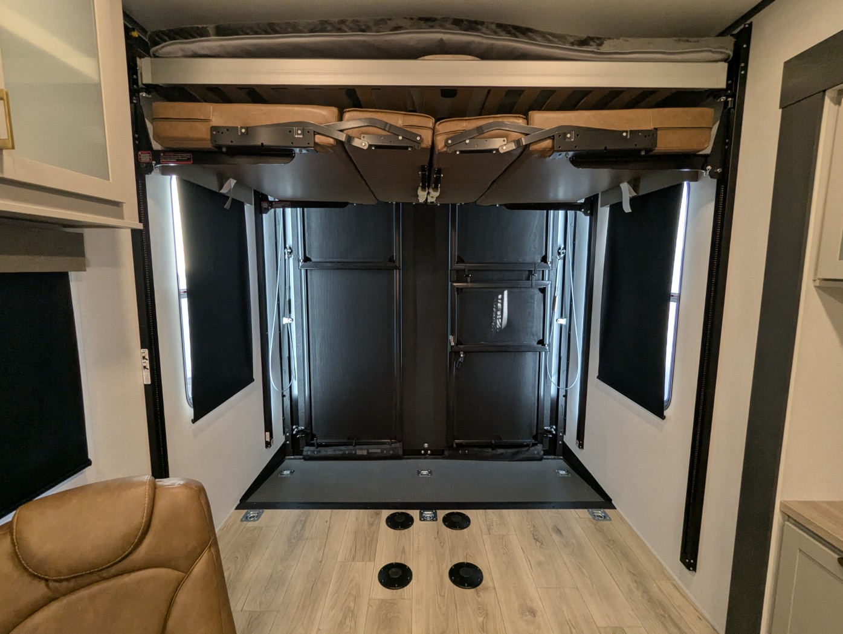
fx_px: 390
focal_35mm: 16
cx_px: 422
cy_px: 317
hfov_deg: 94.4
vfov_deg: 78.2
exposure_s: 1/45
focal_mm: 2.35
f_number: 2.2
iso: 156
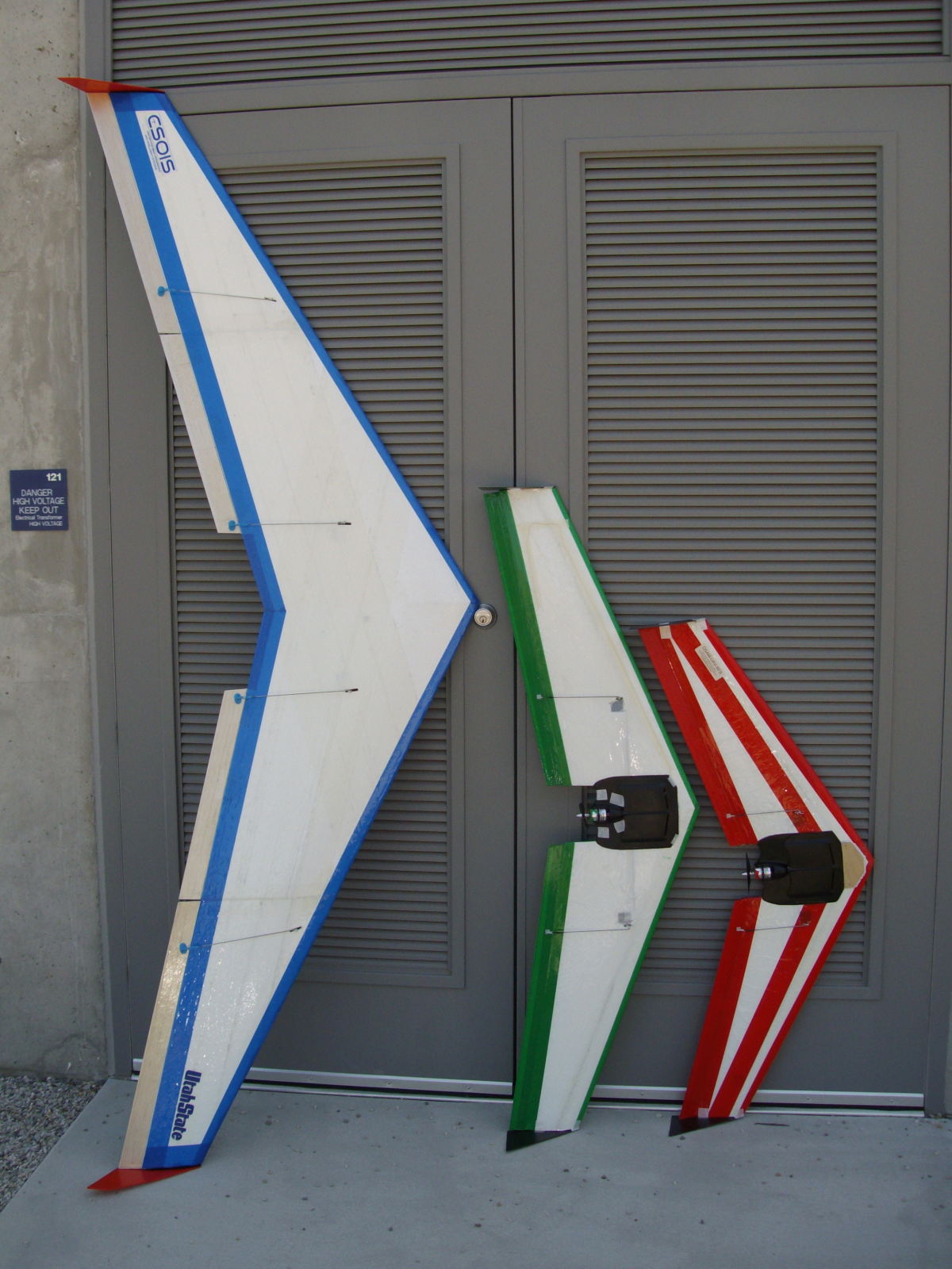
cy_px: 634
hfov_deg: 39.7
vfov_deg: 51.4
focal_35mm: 36
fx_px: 1320
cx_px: 476
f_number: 2.7
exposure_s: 1/640
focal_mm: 6
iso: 80
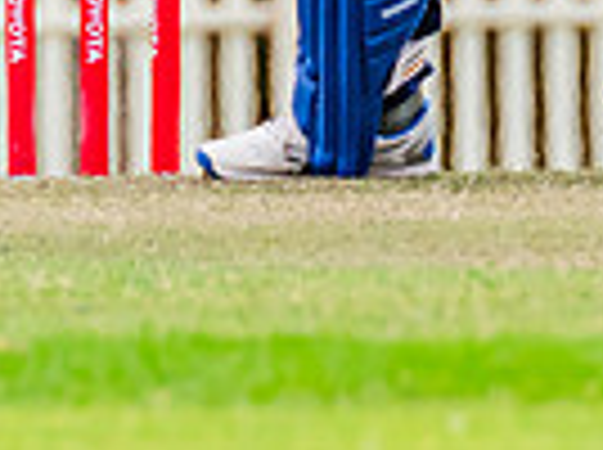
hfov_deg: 0.5
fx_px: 71450
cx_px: 236
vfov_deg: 0.4
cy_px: -511
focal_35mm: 4109
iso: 800
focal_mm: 600
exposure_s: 1/1250
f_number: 9
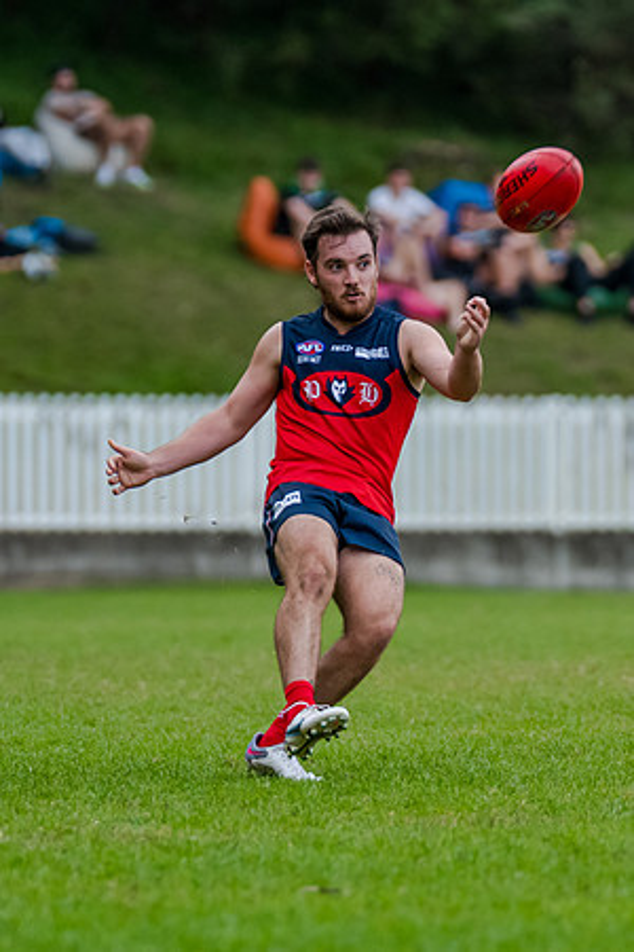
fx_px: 16286
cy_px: 466
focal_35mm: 617
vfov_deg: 3.3
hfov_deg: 2.2
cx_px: 406
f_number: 4
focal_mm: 290
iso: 900
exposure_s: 1/1600
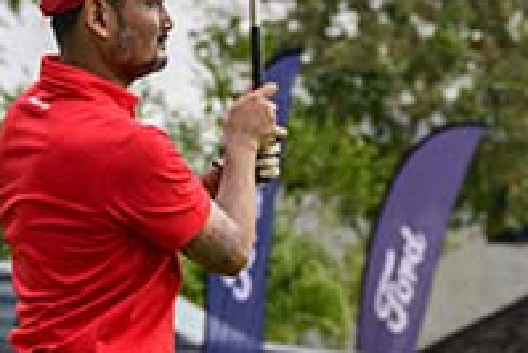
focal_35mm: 207
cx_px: 382
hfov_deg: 9.9
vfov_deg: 6.6
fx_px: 3038
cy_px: 239
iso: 280
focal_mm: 43
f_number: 2.8
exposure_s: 1/4000
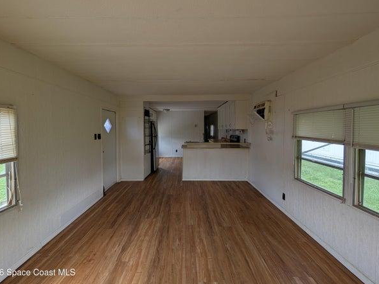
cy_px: 132
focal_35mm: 13
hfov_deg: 106.2
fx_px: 142
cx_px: 182
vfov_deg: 89.7
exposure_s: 1/191
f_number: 1.7
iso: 56
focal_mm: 2.02
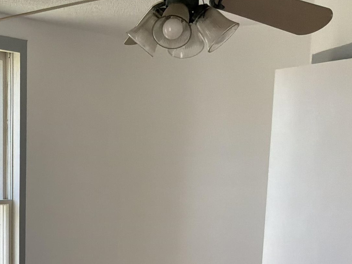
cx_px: -25
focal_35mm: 79
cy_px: 358
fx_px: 803
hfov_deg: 23.4
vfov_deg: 17.4
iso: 50
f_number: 1.8
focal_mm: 3
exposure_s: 1/242
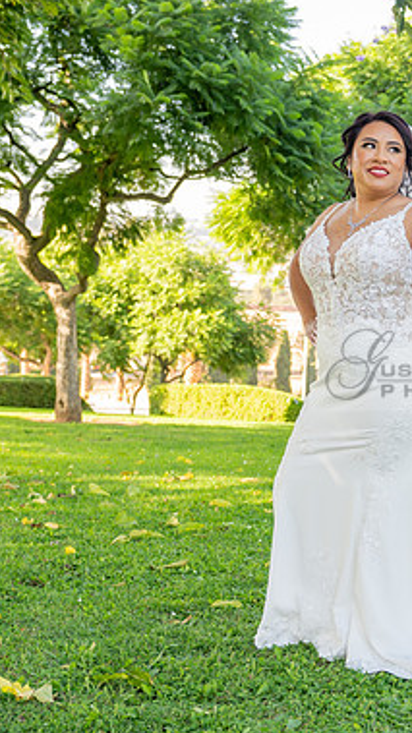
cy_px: 390
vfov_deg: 35.4
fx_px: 1147
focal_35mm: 59
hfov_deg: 19.9
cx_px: 394
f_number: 3.5
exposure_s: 1/200
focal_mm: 32
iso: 200
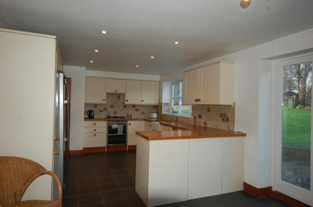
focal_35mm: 24
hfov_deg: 73.8
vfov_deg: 53.0
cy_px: 104
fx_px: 208
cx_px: 156
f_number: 5.3
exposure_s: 1/60
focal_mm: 16
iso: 400
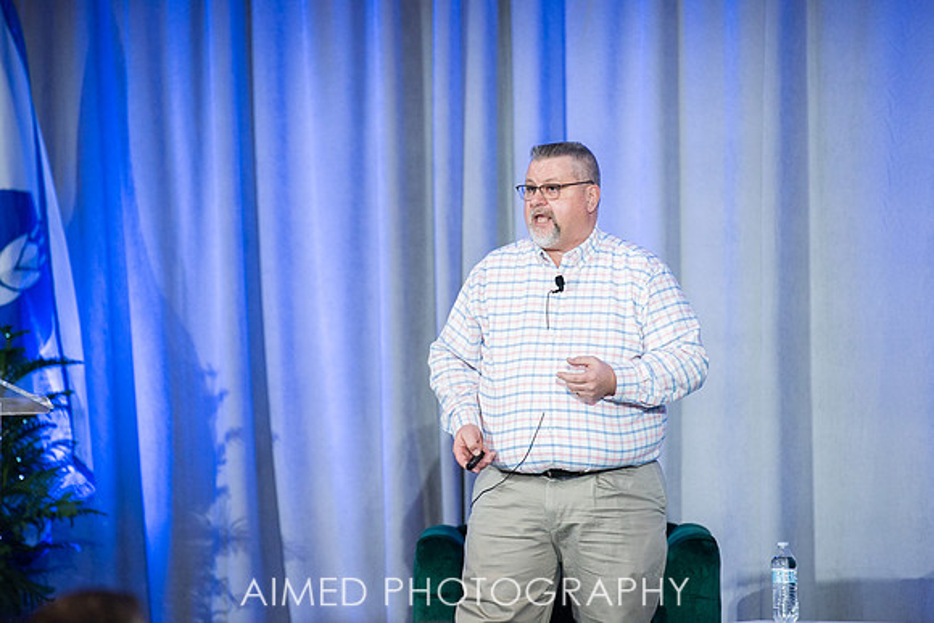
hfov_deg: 9.9
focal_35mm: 208
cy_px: 300
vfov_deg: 6.6
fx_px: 5388
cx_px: 453
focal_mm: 200
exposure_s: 1/200
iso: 1600
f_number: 4
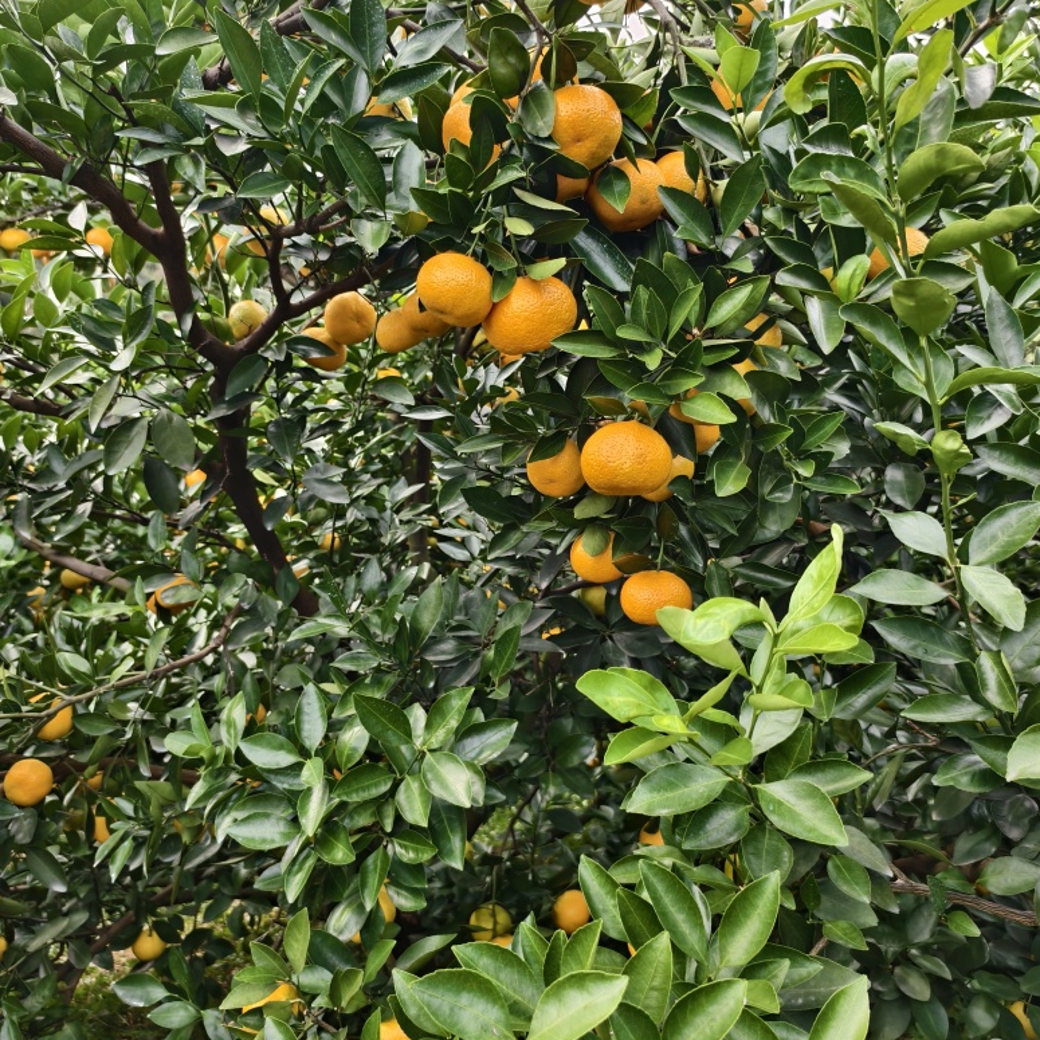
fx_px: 952
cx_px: 510
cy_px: 512
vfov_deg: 57.3
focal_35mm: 28
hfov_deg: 57.3
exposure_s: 1/208
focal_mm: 5.6
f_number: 1.57
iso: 72
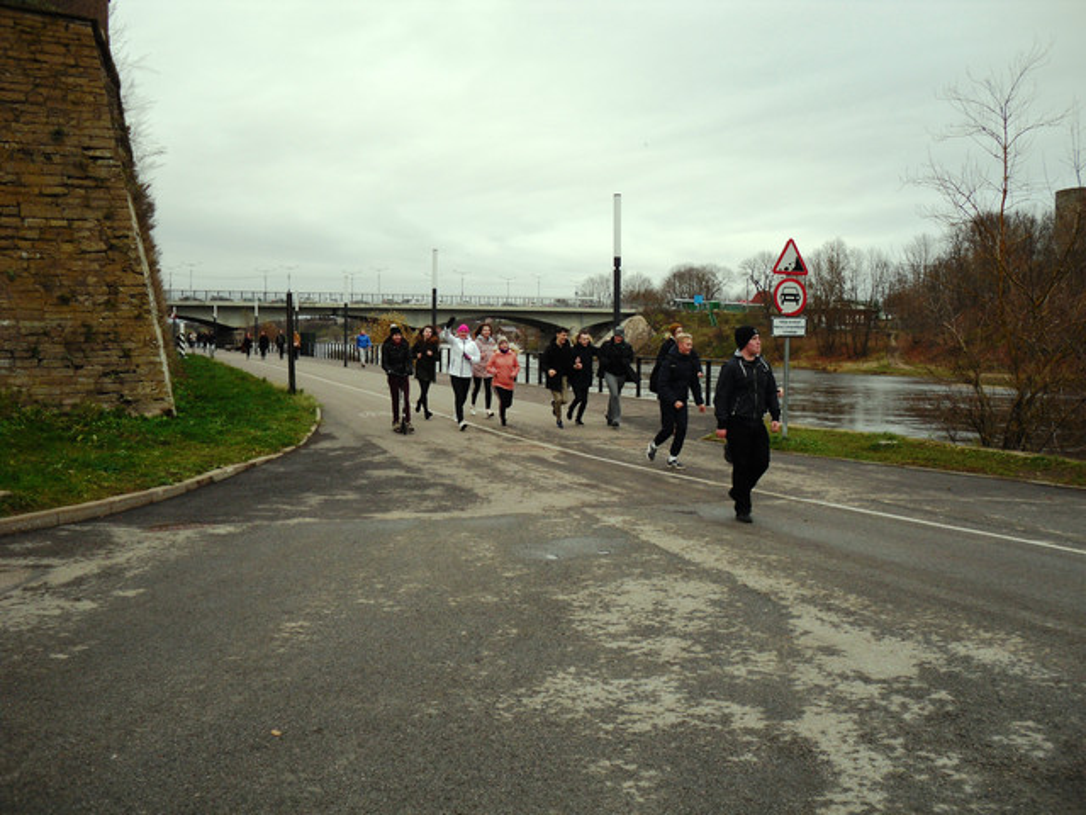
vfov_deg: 40.7
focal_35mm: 35
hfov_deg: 52.6
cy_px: 408
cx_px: 543
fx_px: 1098
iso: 80
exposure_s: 1/206
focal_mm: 6.3
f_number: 3
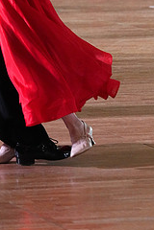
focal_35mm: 409
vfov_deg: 5.0
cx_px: 18
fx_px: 2624
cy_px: -38
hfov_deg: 3.4
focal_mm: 169
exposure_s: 1/400
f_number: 5.6
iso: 10000
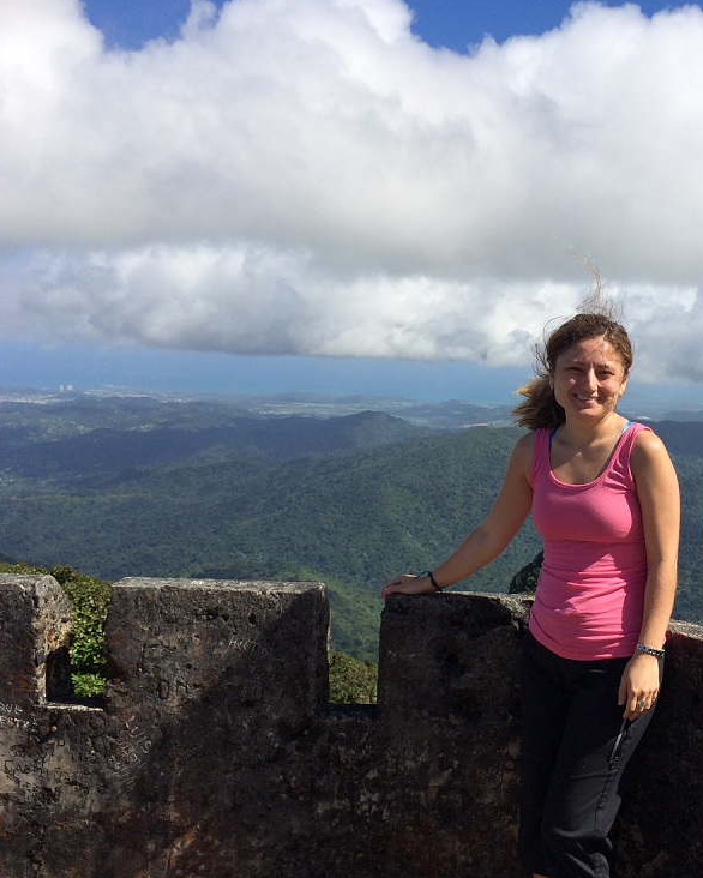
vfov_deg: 45.8
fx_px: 1040
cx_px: 549
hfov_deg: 36.3
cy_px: 437
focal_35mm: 40
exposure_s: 1/3425
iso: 40
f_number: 2.2
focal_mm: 4.12
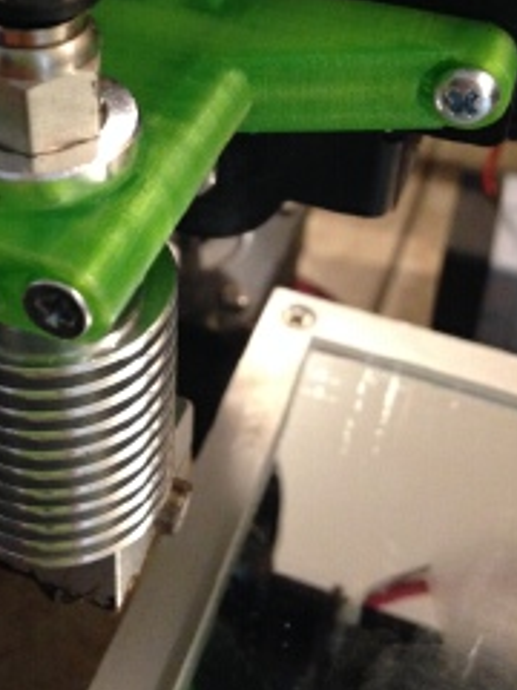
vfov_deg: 34.3
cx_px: 181
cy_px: 178
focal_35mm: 55
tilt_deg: -36.8
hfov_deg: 26.4
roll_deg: -1.4
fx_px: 1095
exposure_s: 1/15
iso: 500
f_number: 2.4
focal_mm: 4.12
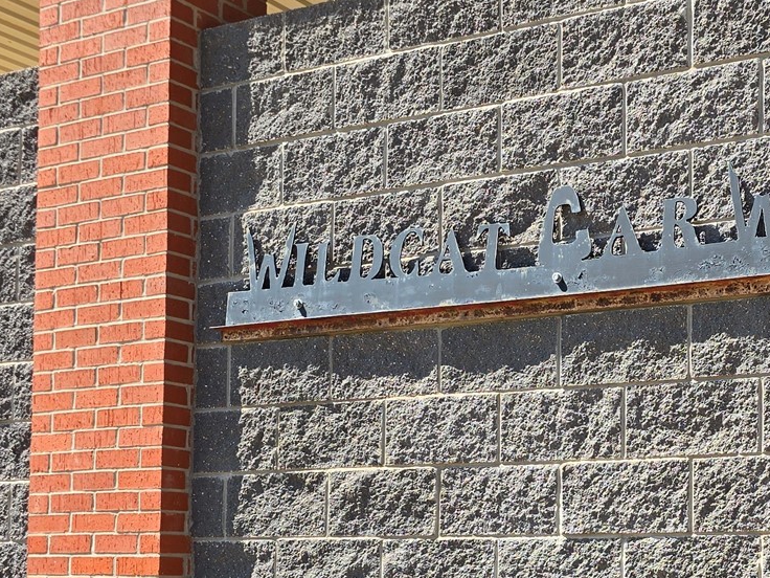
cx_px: 716
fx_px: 1335
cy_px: 518
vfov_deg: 23.8
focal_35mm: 60
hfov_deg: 30.5
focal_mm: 6.3
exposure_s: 1/439
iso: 12
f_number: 1.7
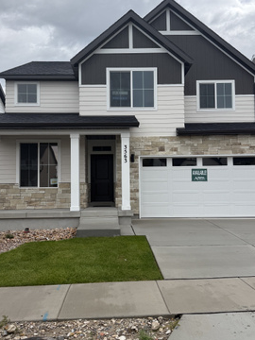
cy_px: 172
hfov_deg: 44.1
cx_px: 118
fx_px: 314
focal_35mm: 32
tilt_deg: +5.1
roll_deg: +1.2
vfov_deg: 56.8
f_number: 1.78
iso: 100
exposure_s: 1/3953
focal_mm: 6.76
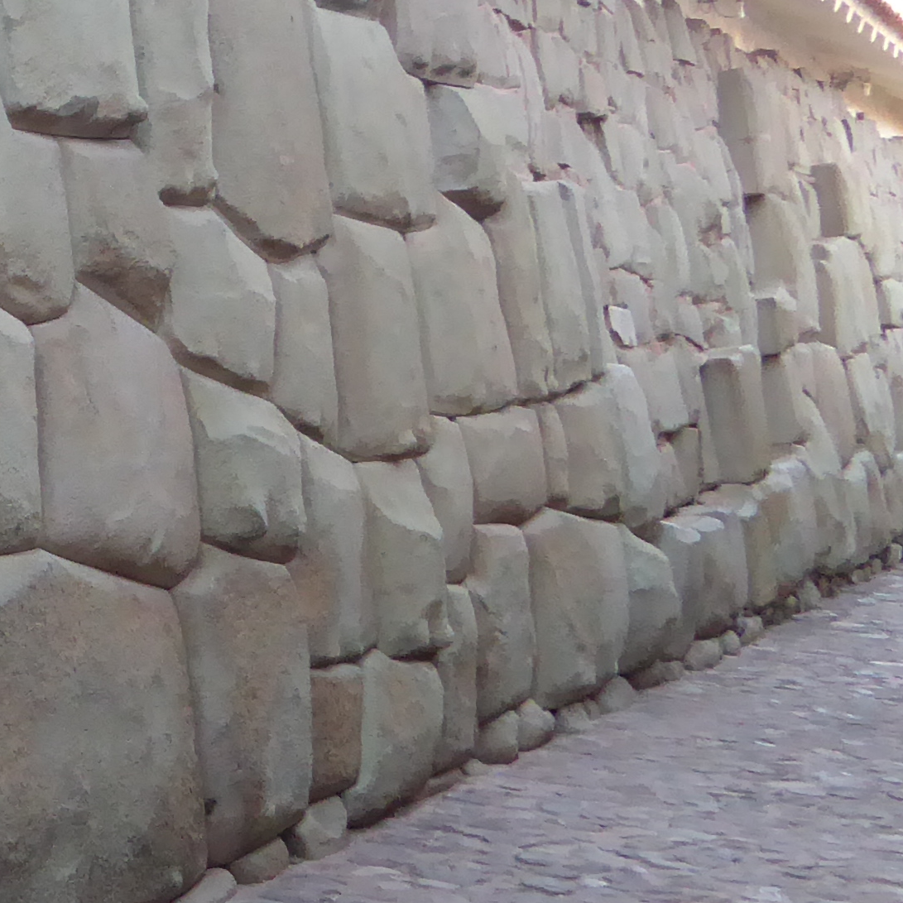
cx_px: -602
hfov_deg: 18.1
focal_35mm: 81
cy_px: 391
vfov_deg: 21.4
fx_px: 2391
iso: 320
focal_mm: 4.3
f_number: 3.3
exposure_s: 1/60
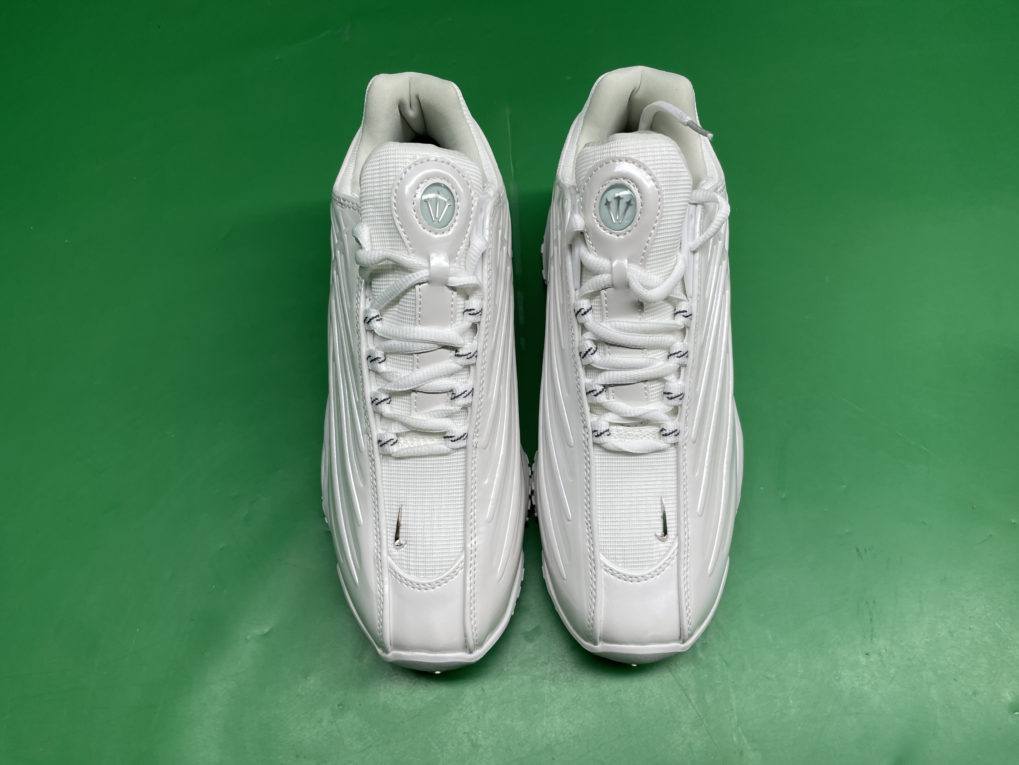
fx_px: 765
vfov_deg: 53.1
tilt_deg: -64.7
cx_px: 510
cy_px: 382
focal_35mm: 26
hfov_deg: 67.3
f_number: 1.6
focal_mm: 4.2
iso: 32
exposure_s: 1/123
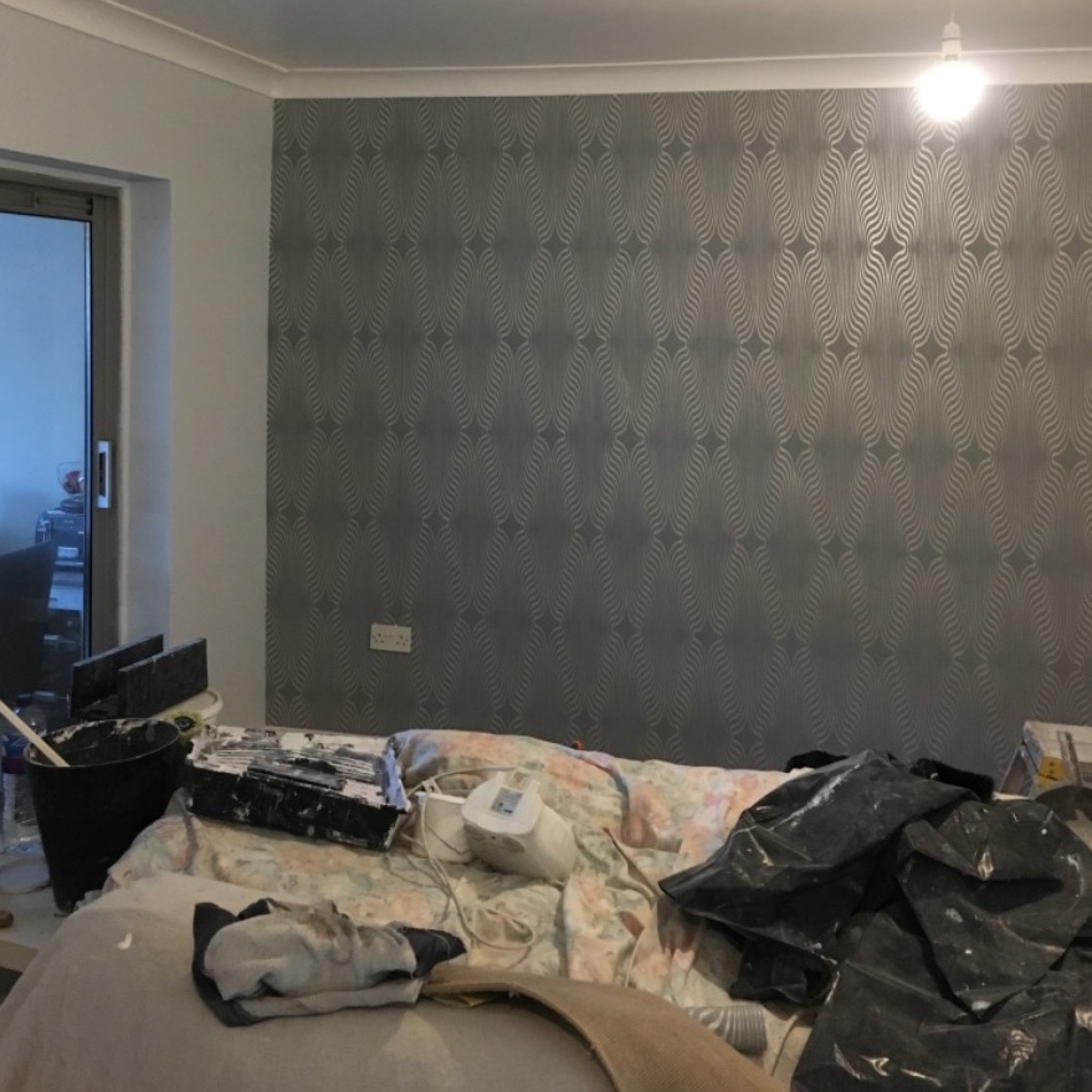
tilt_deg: -1.9
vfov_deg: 46.4
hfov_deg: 47.2
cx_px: 542
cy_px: 354
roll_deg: -1.1
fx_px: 1249
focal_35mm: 35
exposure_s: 1/25
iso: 200
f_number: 2.2
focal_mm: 4.15
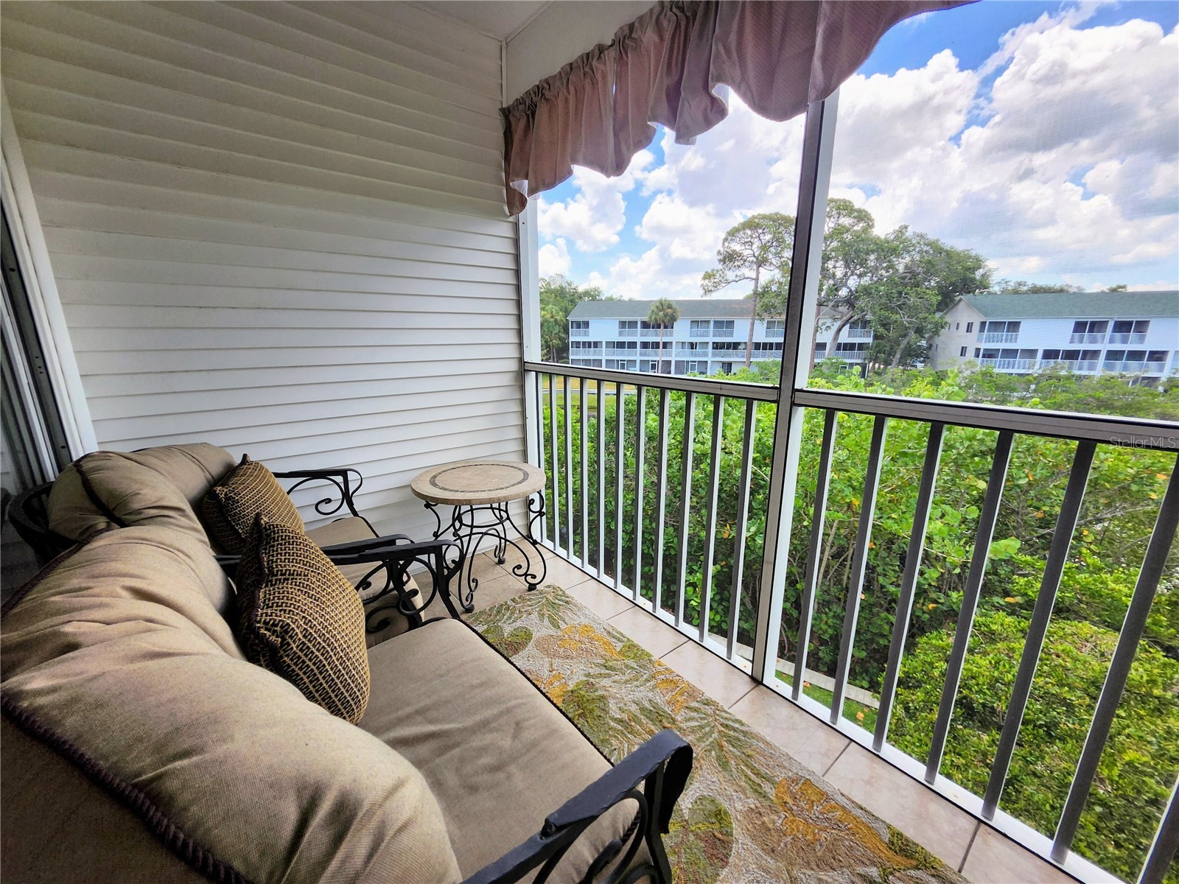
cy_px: 442
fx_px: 443
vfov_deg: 89.9
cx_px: 590
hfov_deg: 106.2
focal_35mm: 13
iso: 40
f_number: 2.2
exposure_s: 1/243
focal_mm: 1.74
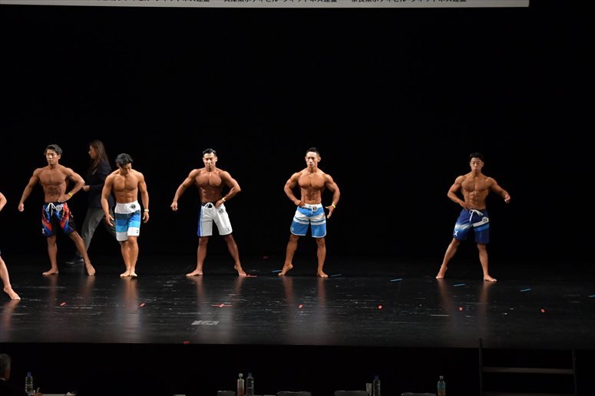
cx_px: 298
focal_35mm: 123
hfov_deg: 16.7
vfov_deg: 11.1
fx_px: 2032
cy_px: 198
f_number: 5.6
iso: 3200
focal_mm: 82
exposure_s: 1/400
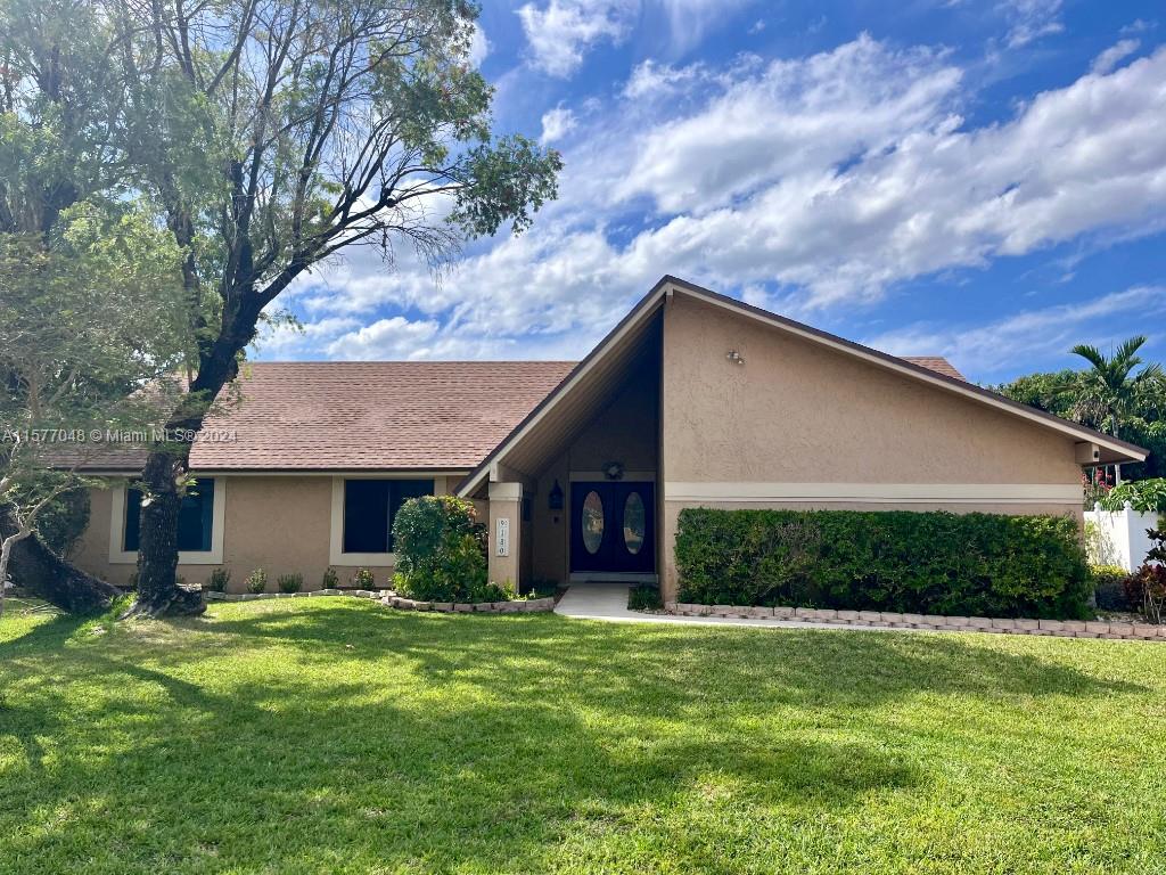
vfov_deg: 53.1
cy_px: 438
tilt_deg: +6.7
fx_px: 876
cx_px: 583
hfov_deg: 67.3
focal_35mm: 26
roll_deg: +0.6
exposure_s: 1/5319
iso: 50
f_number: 1.6
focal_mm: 5.1
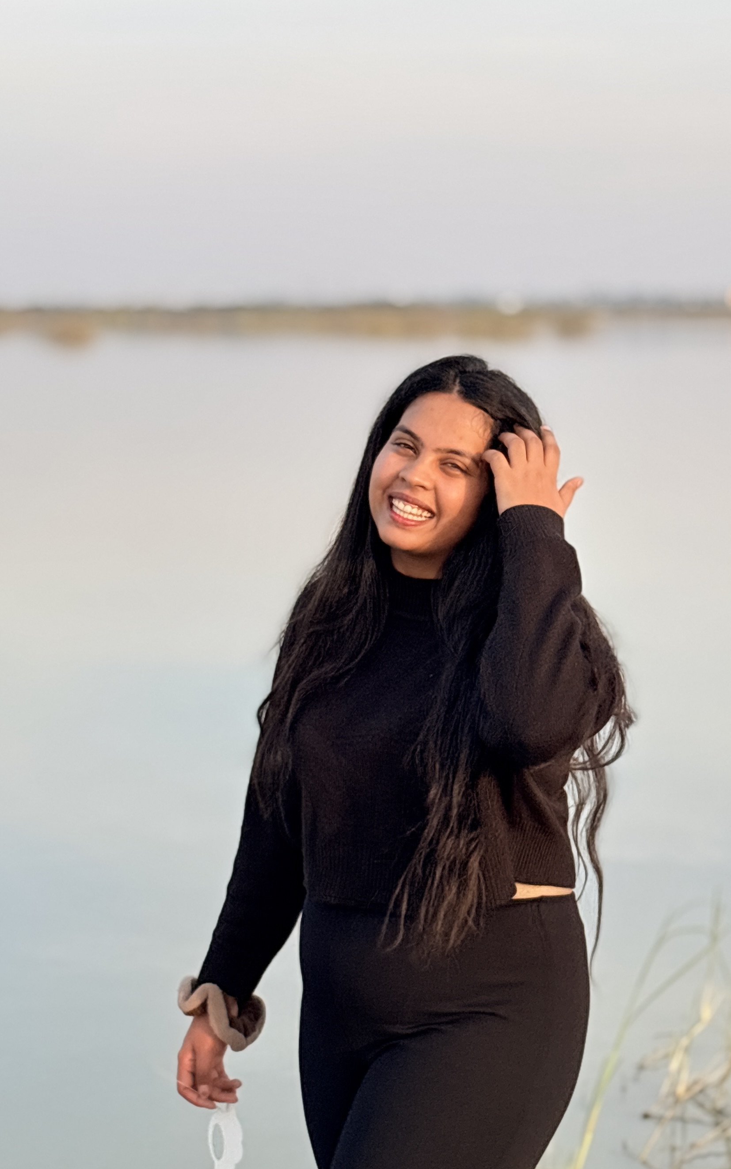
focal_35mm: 84
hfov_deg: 15.5
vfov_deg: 24.6
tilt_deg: -4.0
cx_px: 357
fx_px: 2677
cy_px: 584
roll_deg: -0.6
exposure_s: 1/1048
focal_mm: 5.96
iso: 32
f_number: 1.6
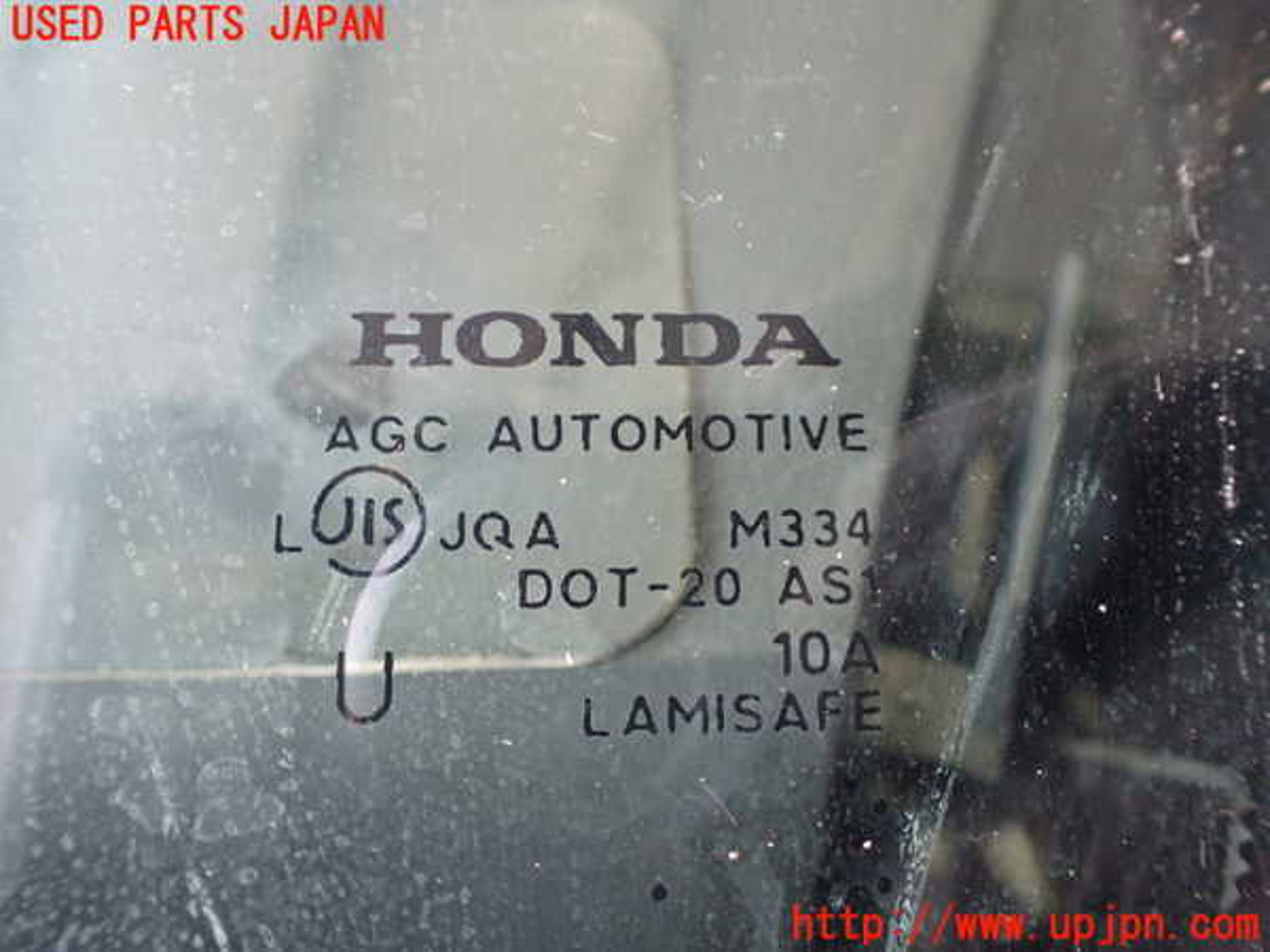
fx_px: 1101
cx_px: 635
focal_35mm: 30
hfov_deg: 60.0
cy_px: 476
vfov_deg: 46.8
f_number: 2.3
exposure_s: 1/125
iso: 800
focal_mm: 5.4
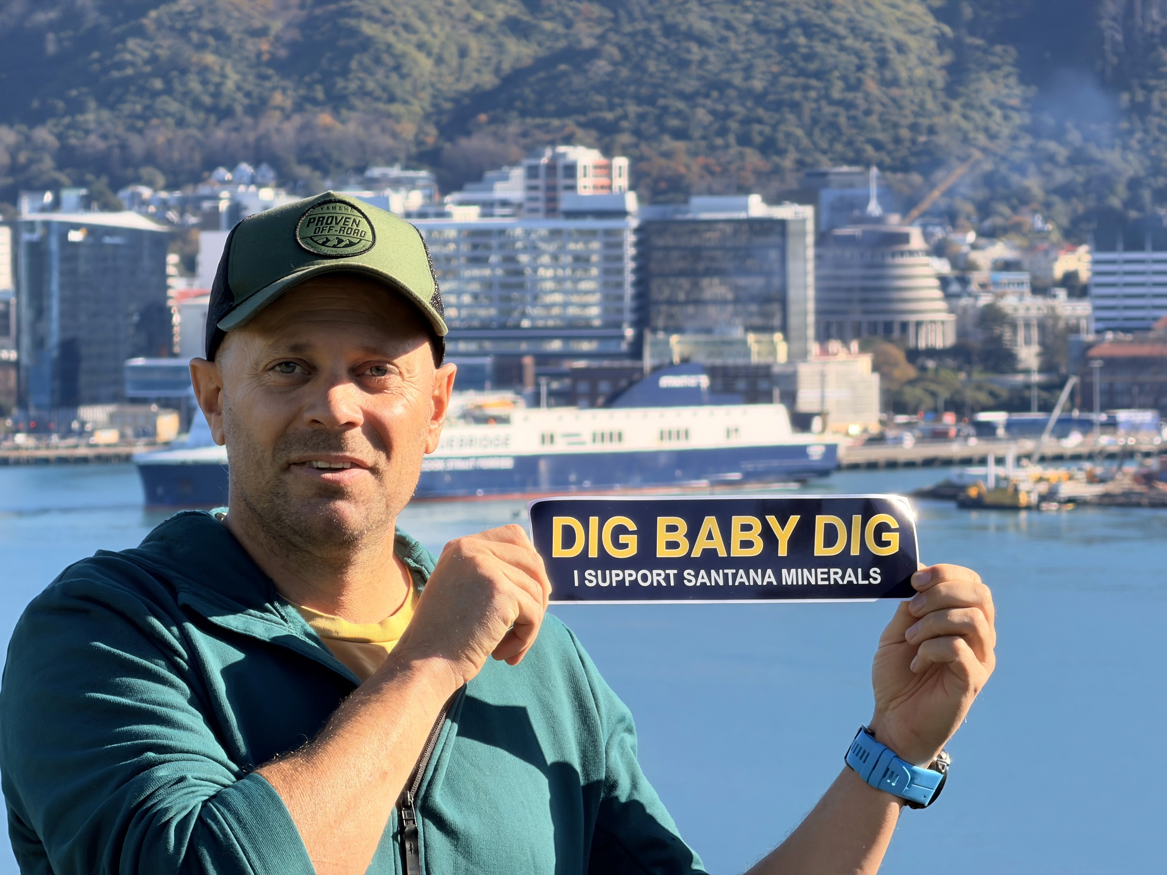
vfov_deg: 7.4
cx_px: 584
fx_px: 6743
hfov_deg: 9.9
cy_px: 438
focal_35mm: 200
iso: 50
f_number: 2.8
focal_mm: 16.89
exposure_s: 1/577
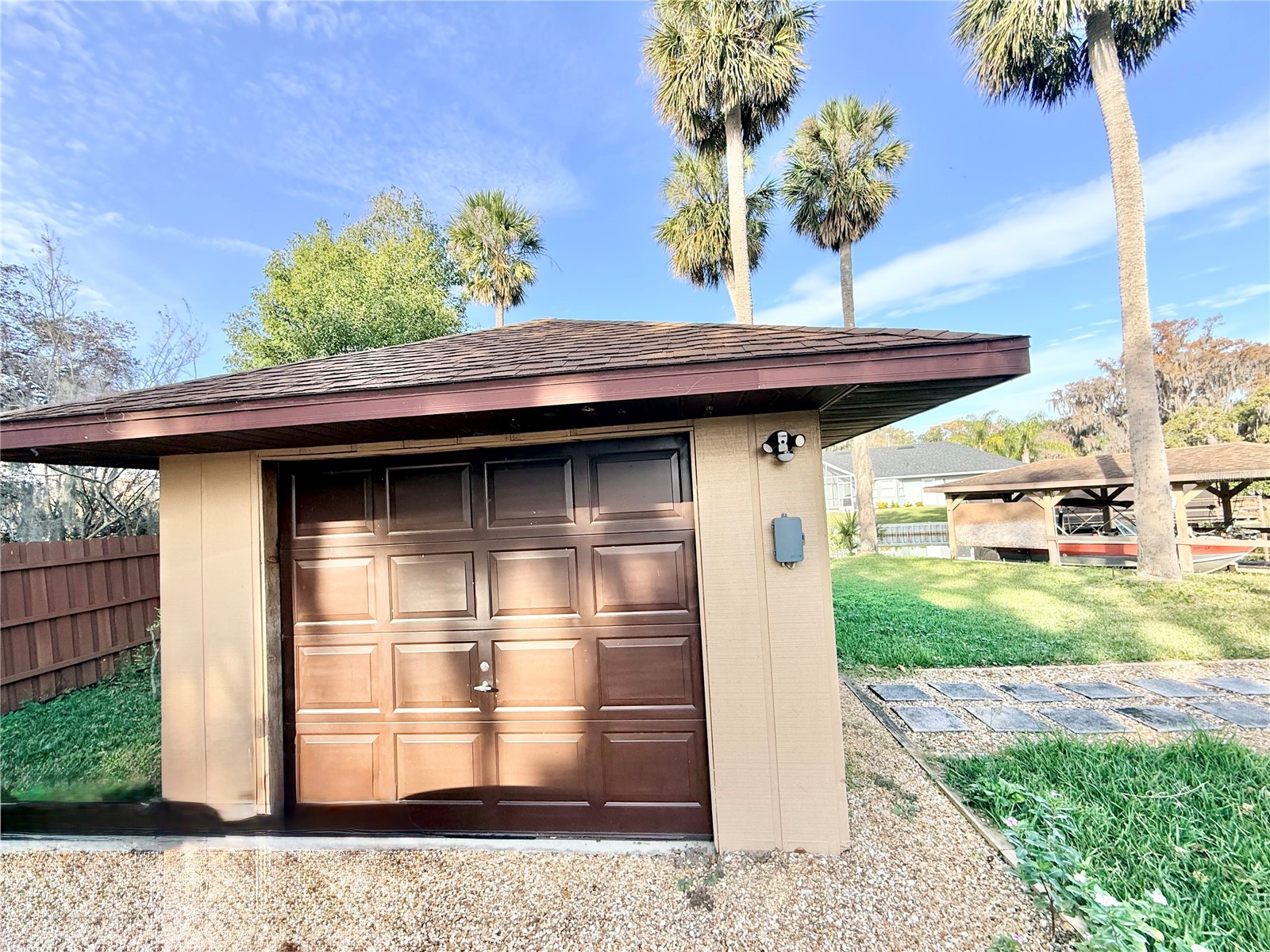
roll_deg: +3.3
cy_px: 476
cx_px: 635
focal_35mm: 14
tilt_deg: +3.1
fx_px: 514
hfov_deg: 102.1
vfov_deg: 85.7
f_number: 2.2
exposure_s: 1/451
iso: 64
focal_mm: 2.22
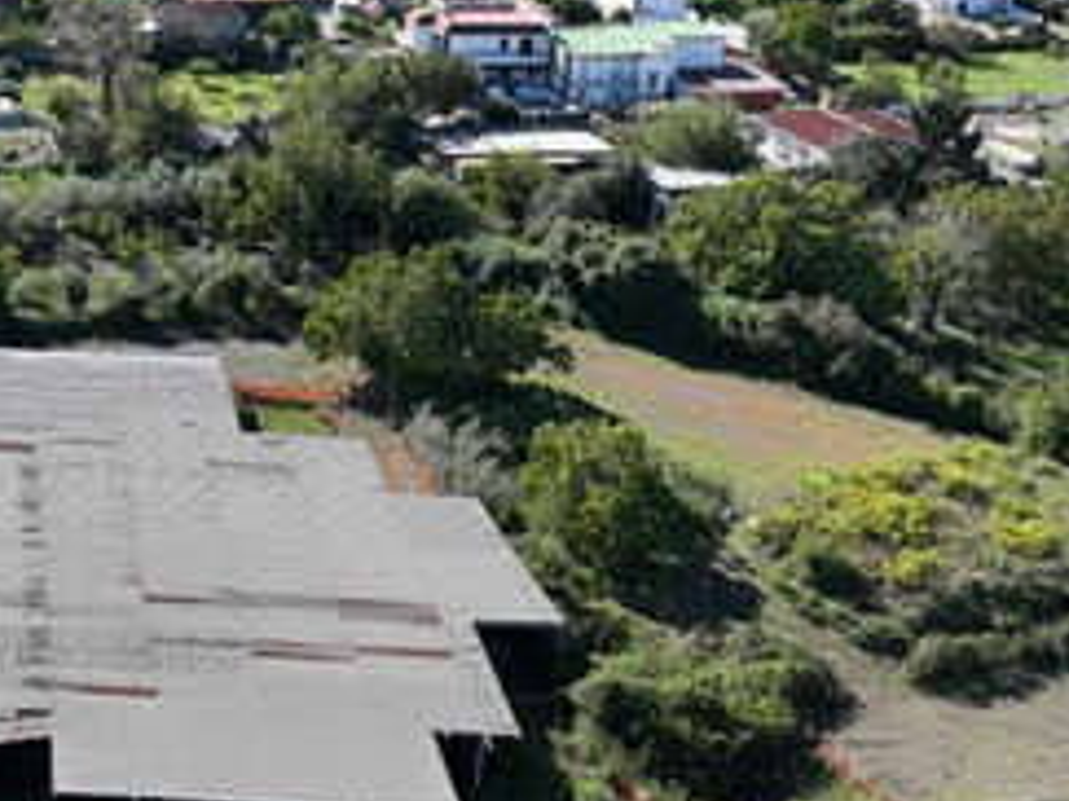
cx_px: -128
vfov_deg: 20.6
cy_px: -4
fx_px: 2130
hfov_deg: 25.9
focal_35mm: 69
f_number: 2.8
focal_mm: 12.29
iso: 200
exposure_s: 1/2000
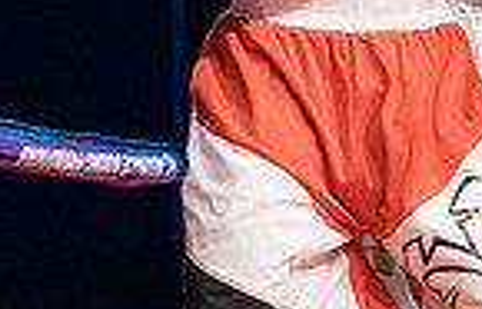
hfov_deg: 8.0
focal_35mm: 245
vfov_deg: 5.4
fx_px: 3242
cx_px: 1016
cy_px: -98
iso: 4000
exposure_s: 1/1000
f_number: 2.8
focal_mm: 50
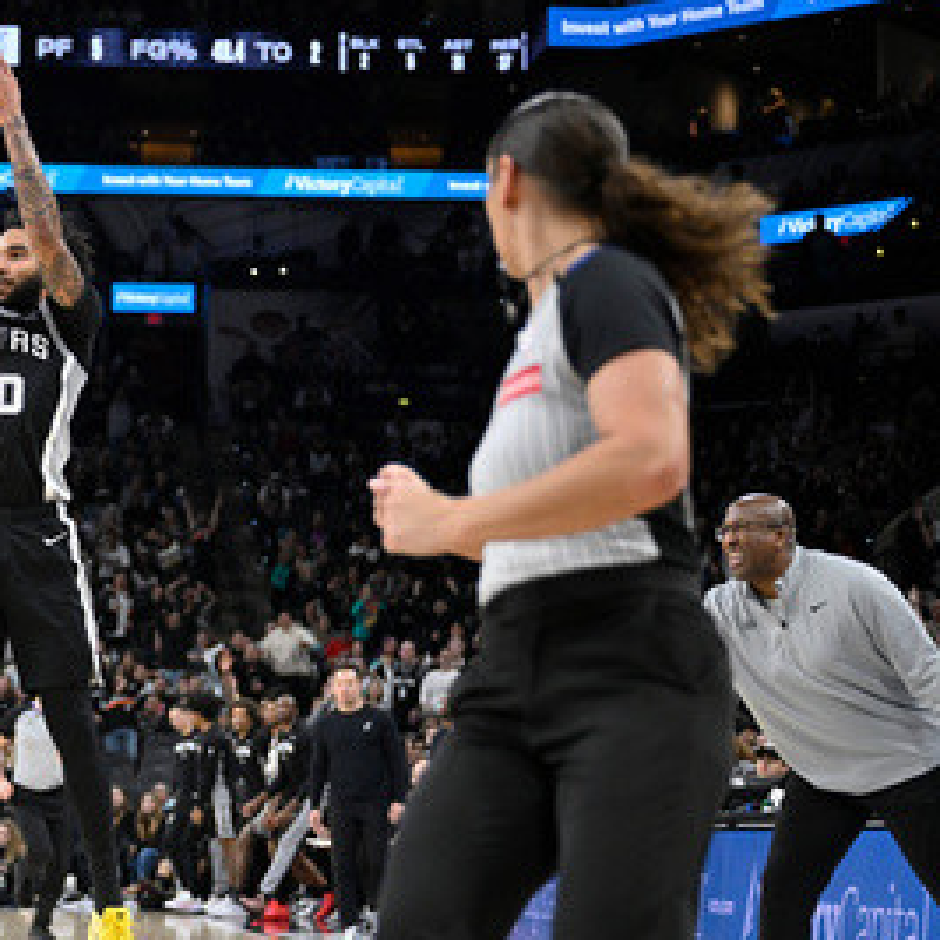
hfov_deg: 18.3
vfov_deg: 18.7
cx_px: 67
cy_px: 562
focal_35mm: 93
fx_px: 2857
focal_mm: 57
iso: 1600
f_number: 2.8
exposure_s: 1/1250
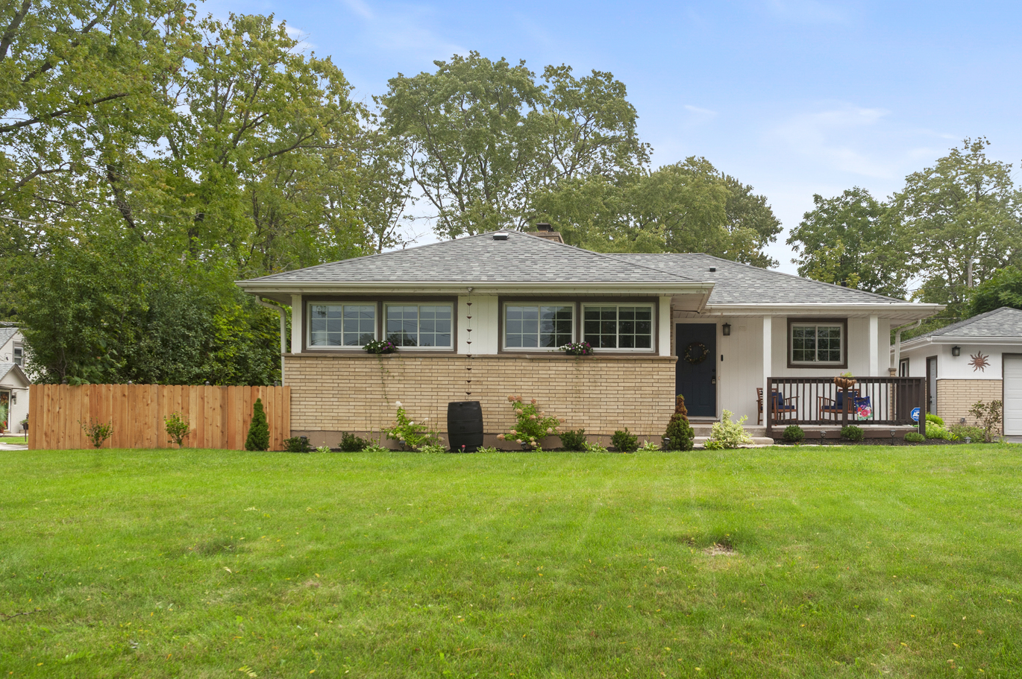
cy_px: 300
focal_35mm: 32
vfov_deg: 41.0
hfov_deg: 58.6
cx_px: 568
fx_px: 908
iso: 400
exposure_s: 1/125
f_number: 8
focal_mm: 27
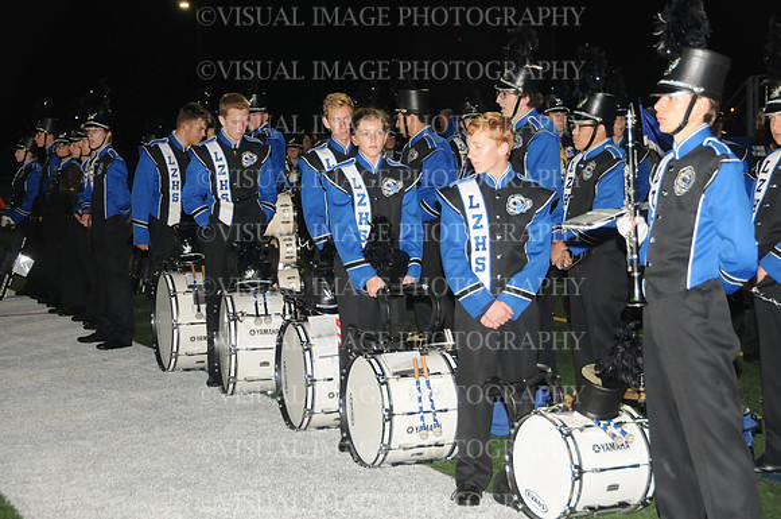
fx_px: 1820
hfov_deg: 24.2
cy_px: 260
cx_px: 390
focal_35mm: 84
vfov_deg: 16.2
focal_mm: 56
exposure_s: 1/125
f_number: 4.8
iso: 1000
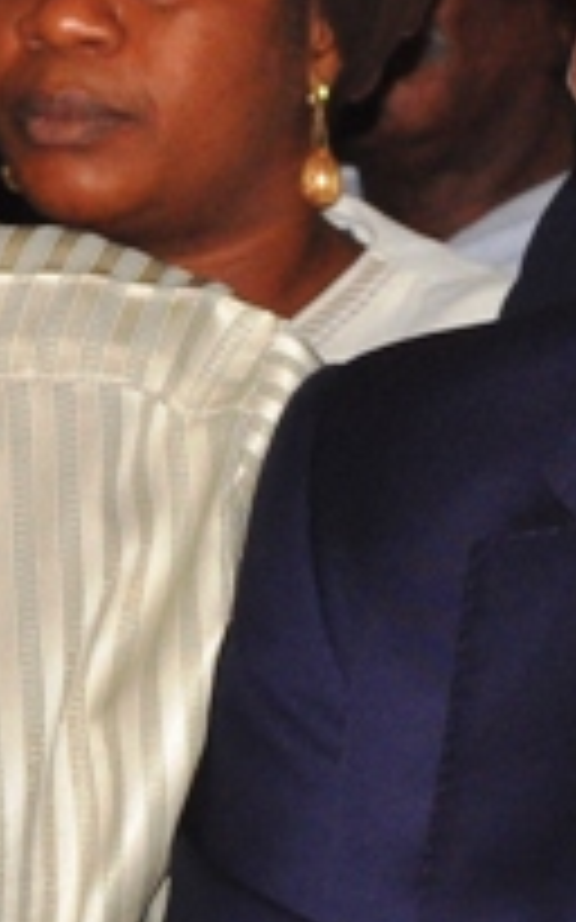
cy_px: 571
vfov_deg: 5.5
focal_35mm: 381
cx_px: 950
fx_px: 9576
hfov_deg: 3.4
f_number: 9
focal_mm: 50
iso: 640
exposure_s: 1/160
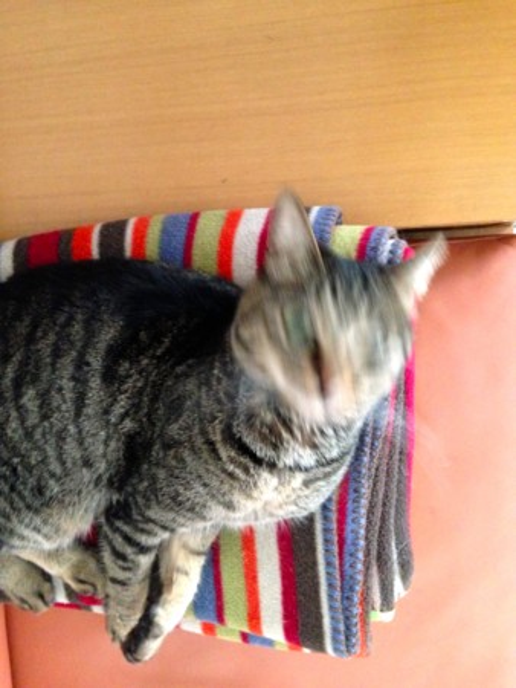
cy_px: 344
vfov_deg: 55.3
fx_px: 655
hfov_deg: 43.0
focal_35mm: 33
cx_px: 258
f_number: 2.4
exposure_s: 1/15
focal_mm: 4.12
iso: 640
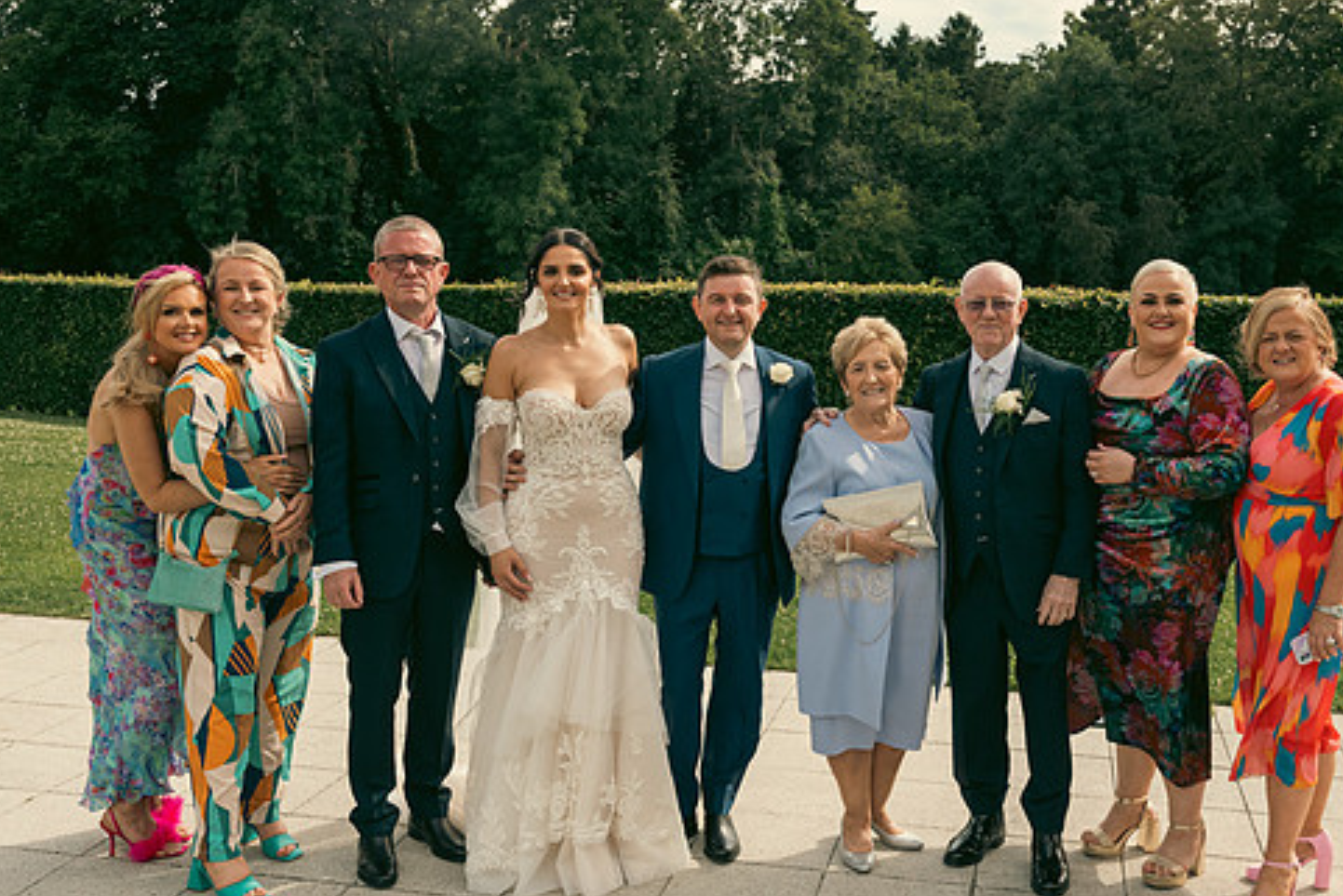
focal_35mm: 41
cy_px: 445
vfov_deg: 32.7
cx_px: 743
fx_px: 1530
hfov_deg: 47.3
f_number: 5.6
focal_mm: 34
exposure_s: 1/640
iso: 200
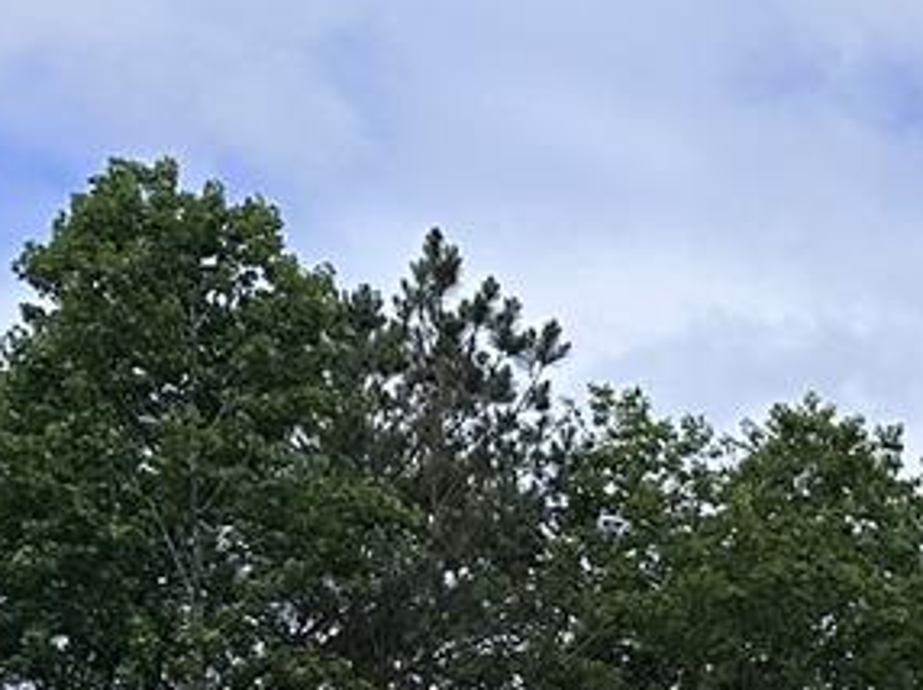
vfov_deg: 10.9
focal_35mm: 121
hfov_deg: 13.6
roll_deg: +0.1
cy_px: 1474
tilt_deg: +0.5
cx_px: 1920
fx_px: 3224
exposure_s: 1/4545
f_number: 1.78
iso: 80
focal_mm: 6.86
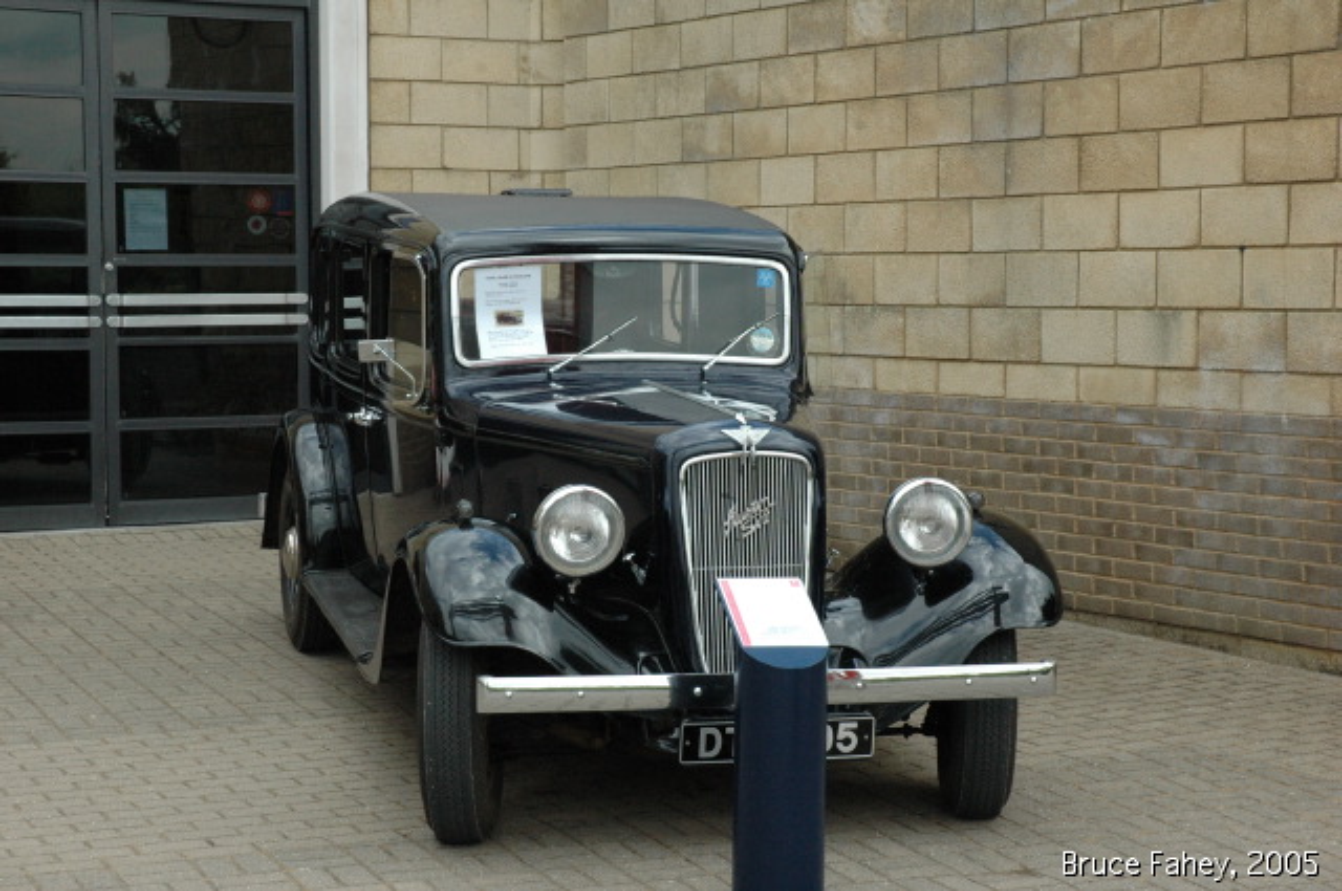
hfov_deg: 27.0
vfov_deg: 18.1
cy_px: 446
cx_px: 671
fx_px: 2792
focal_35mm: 75
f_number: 11
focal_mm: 50
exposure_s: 1/500
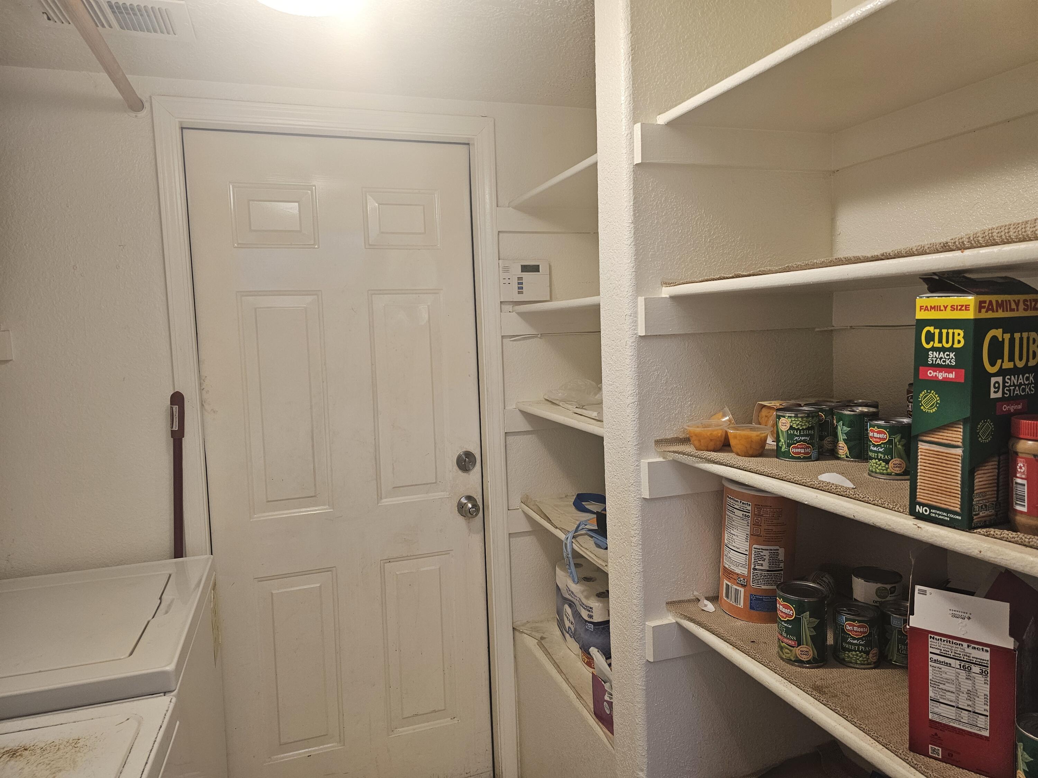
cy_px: 389
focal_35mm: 23
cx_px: 519
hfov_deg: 73.9
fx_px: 690
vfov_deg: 58.9
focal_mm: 6.3
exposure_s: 1/120
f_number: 1.7
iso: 250
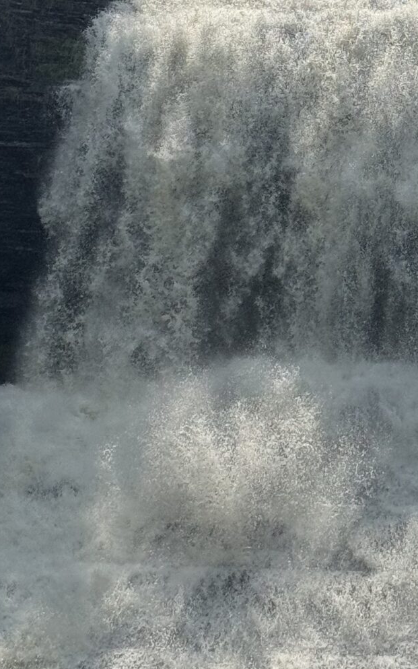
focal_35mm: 131
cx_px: 402
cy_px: 65
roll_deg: -2.2
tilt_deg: +17.5
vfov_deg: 15.8
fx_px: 2388
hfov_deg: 9.9
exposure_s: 1/7937
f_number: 1.78
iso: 64
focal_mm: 6.76
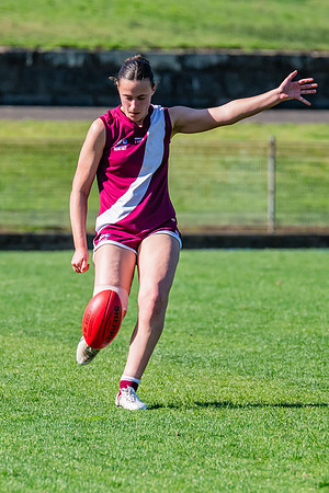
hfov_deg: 1.7
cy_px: 208
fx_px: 10842
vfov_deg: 2.6
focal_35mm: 791
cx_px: 92
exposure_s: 1/1250
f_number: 8
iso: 800
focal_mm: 420
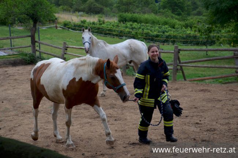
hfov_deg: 22.0
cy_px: 79
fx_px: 613
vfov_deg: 14.6
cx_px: 119
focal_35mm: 93
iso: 200
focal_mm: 62
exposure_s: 1/160
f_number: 6.3
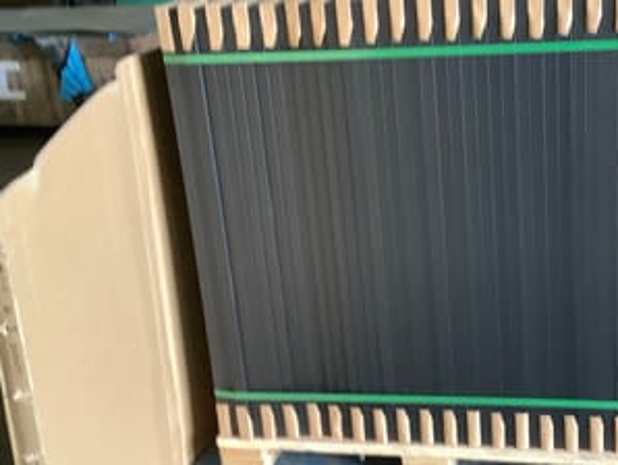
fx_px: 929
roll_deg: +4.7
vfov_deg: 28.0
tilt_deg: -16.7
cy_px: 190
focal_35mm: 52
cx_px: 436
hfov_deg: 36.2
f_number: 2.4
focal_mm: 3.3
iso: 250
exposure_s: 1/33
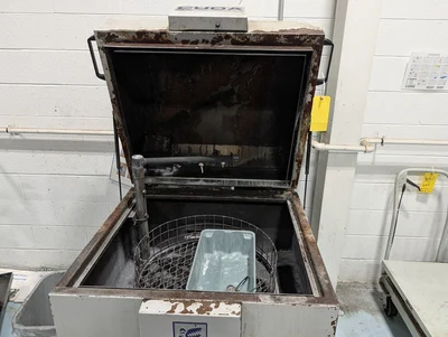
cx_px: 224
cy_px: 168
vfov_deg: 56.9
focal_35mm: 24
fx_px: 311
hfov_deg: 71.5
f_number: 1.68
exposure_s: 1/342
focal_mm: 6.9
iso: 359
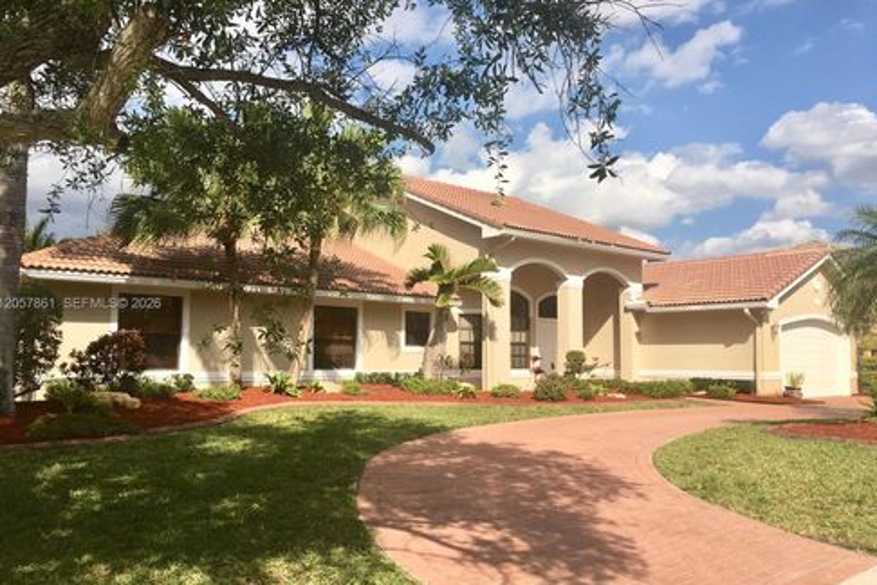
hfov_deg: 60.3
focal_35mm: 31
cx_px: 437
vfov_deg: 42.3
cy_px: 304
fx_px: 755
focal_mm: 4.15
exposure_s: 1/1923
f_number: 2.2
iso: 25
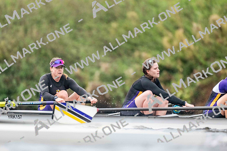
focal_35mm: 600
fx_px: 3784
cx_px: 114
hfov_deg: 3.4
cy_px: 76
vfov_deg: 2.3
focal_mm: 600
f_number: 4
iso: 5600
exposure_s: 1/2500
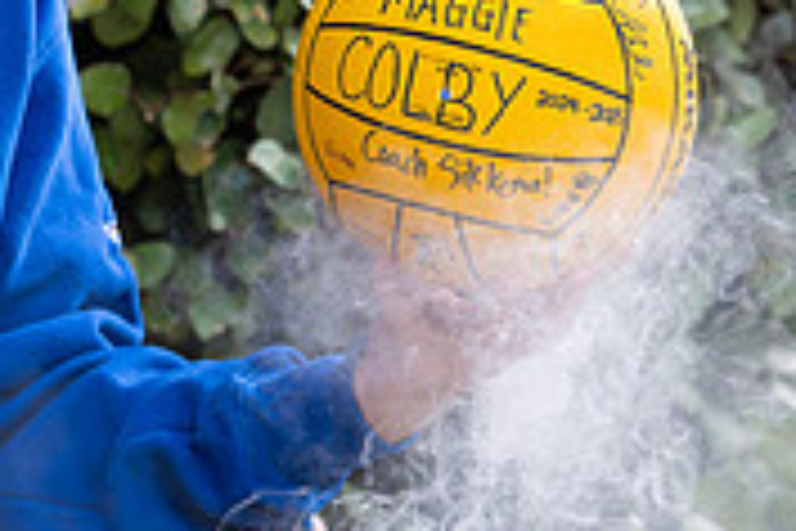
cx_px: -76
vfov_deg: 4.4
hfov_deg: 6.6
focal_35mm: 312
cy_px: -79
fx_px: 6898
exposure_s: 1/200
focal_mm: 95
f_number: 4.5
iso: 100
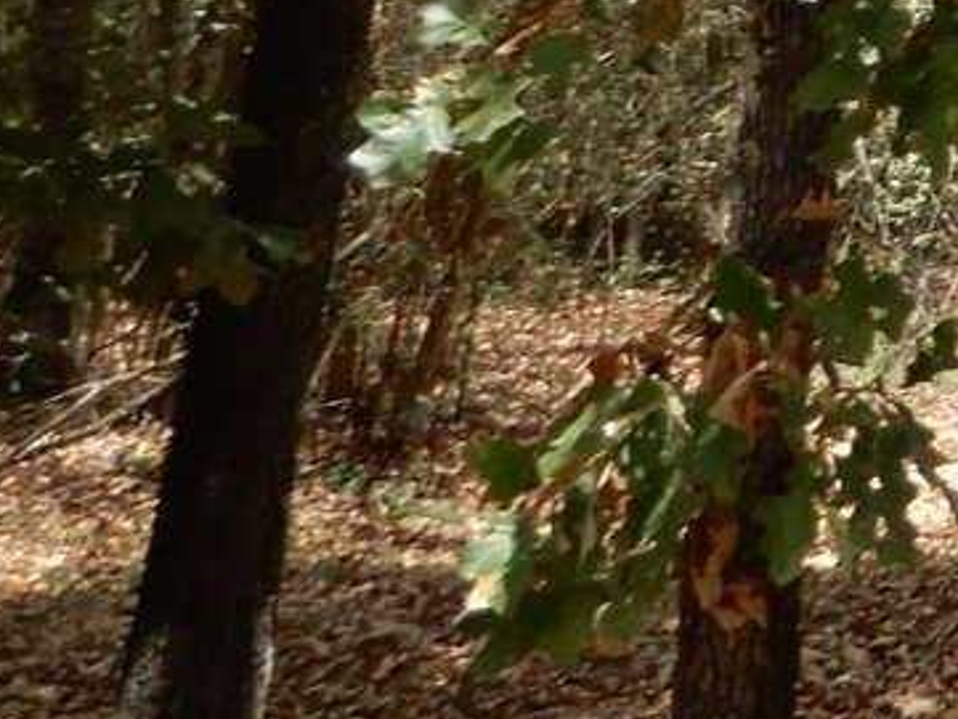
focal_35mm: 151
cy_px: -767
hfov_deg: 10.8
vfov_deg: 9.2
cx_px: 2402
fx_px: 4180
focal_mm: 4.3
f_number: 3.4
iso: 80
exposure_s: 1/200
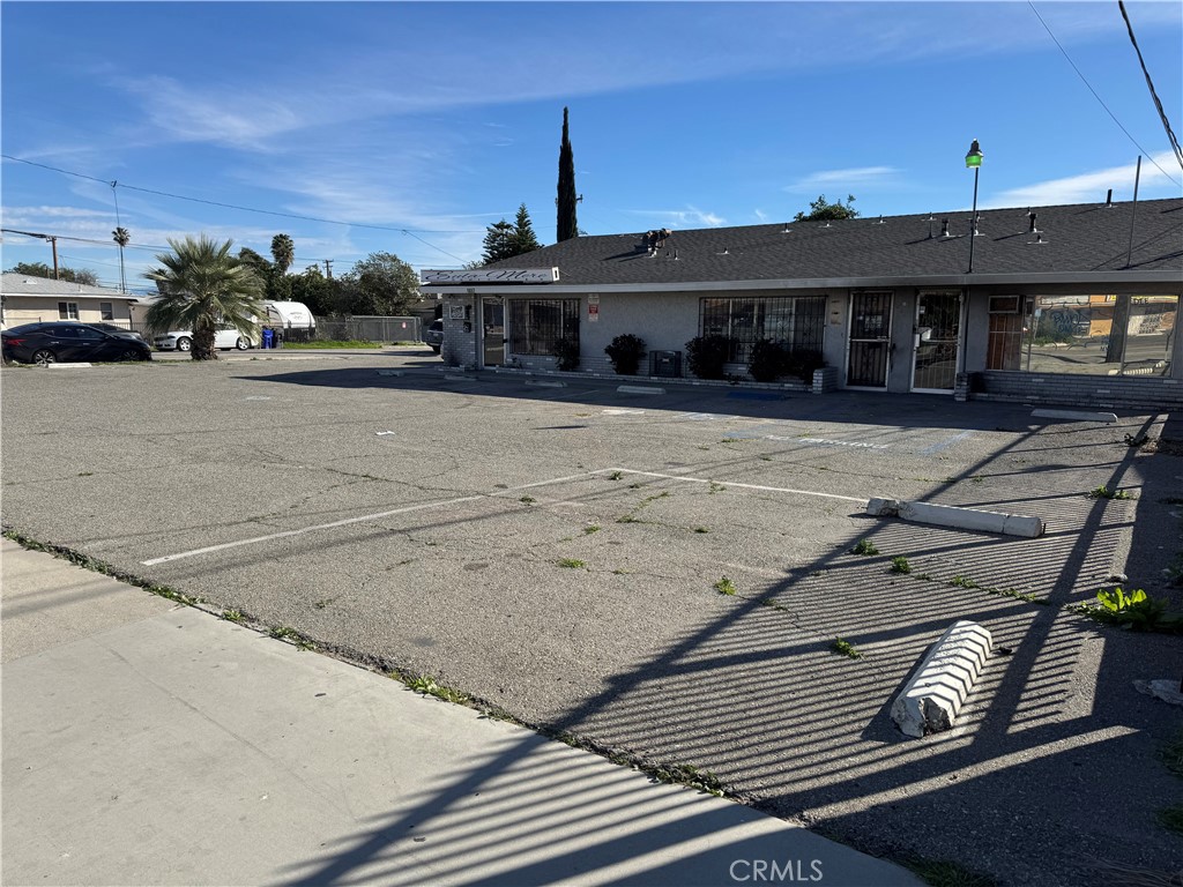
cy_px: 444
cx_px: 592
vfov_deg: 56.8
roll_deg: -1.4
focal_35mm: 24
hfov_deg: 71.6
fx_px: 820
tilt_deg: -10.8
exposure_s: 1/4310
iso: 80
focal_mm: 6.76
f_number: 1.78
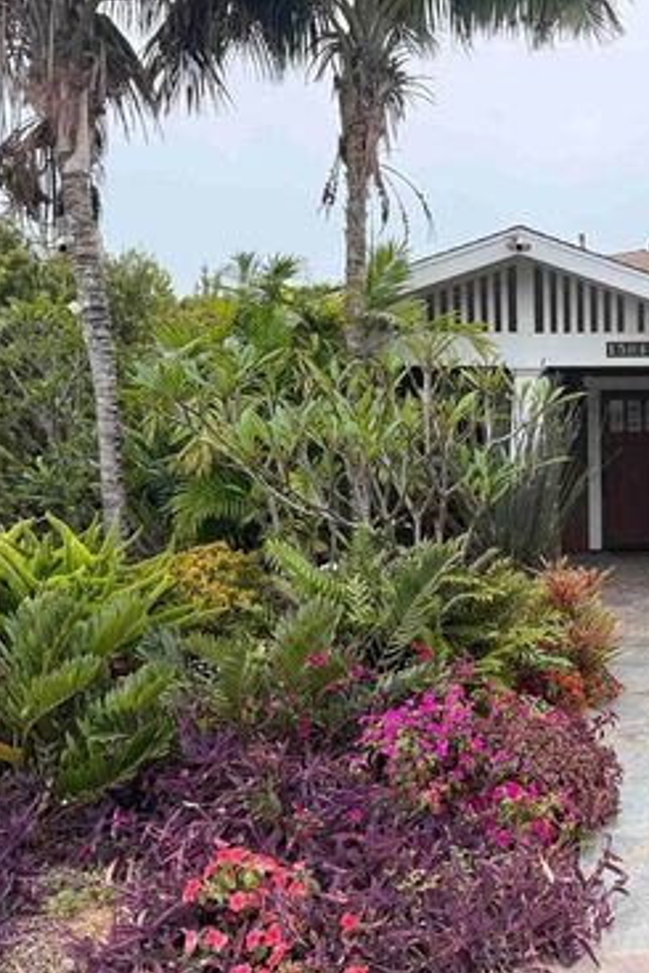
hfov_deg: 36.1
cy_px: 494
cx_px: 607
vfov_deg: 55.8
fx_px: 918
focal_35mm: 34
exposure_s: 1/3425
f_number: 1.78
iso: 100
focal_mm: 6.76
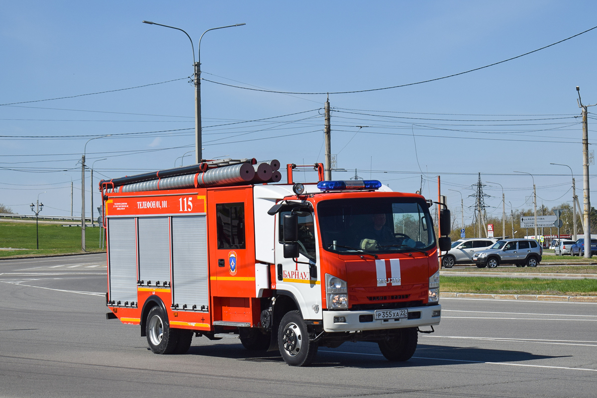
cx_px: 298
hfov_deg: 24.6
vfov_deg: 16.6
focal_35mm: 82
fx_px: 1368
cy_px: 199
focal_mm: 55
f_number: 5.6
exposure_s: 1/1000
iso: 100
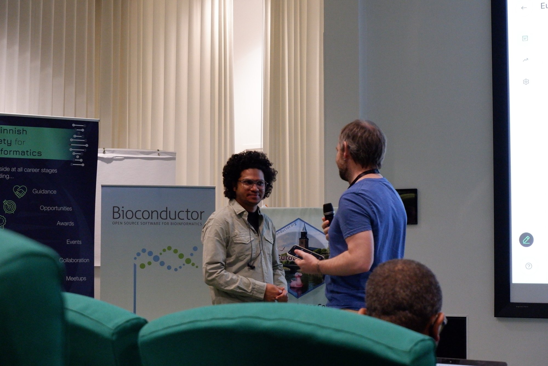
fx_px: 1036
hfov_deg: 29.6
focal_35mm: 68
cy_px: 183
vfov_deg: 20.0
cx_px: 274
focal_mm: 45
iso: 5000
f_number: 5.6
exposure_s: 1/160
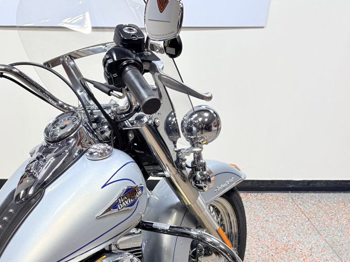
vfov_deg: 34.7
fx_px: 414
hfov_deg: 45.0
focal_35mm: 41
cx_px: 114
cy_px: 180
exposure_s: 1/126
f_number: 1.6
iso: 40
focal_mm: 5.96
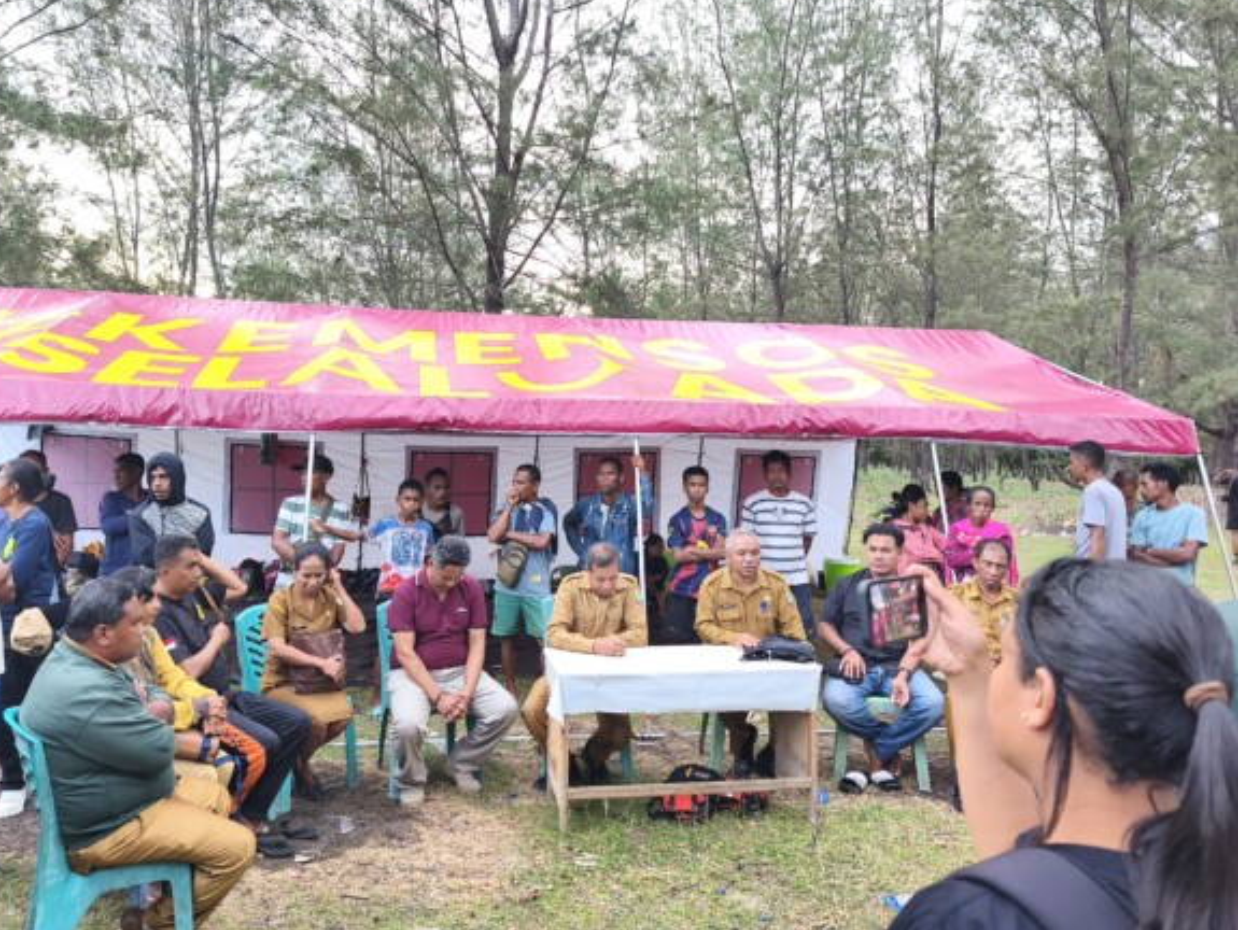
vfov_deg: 53.0
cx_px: 564
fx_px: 930
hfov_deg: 67.1
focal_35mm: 26
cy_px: 407
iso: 320
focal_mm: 6.18
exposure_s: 1/99.9
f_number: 1.65
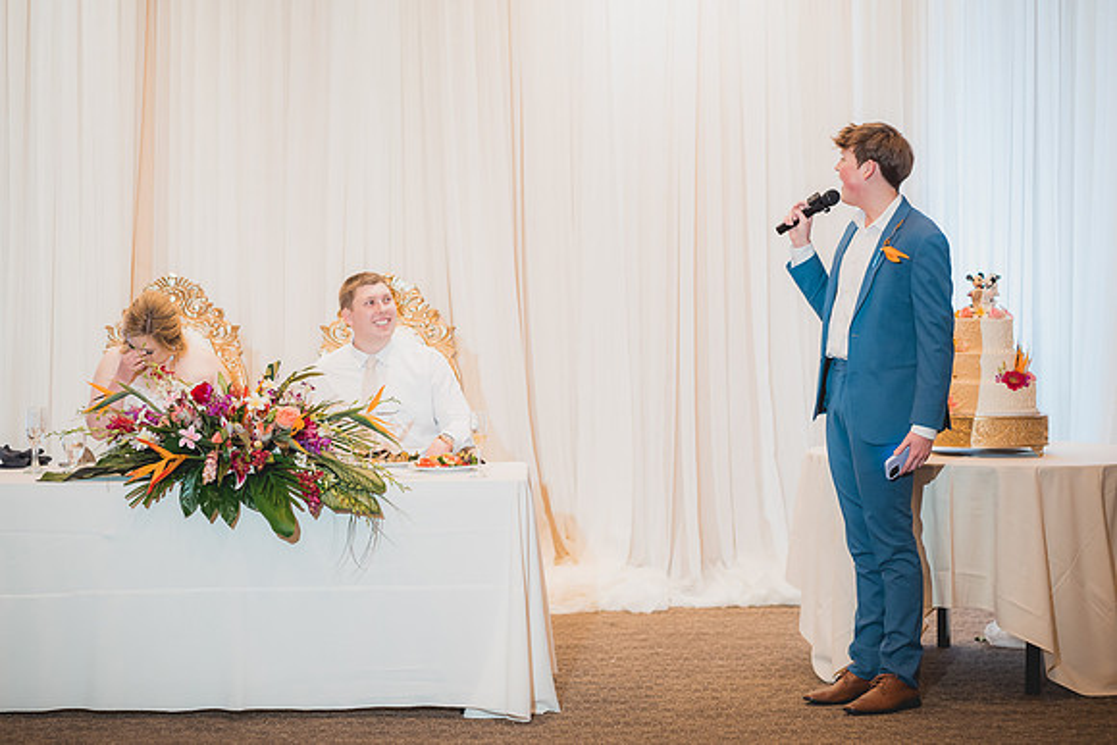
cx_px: 558
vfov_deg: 16.1
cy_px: 372
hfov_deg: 23.9
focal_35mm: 85
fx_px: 2638
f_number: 2.2
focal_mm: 85
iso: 1250
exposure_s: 1/200
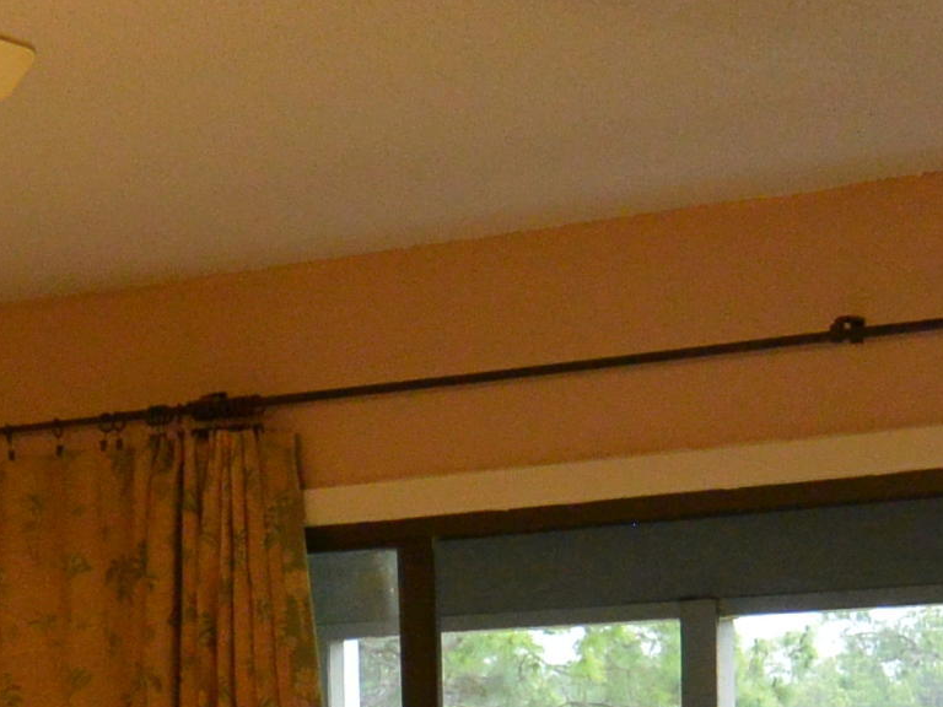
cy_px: 1133
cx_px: -130
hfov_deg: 17.4
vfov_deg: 12.7
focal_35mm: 109
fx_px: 2969
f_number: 3.5
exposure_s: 1/125
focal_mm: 11
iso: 720
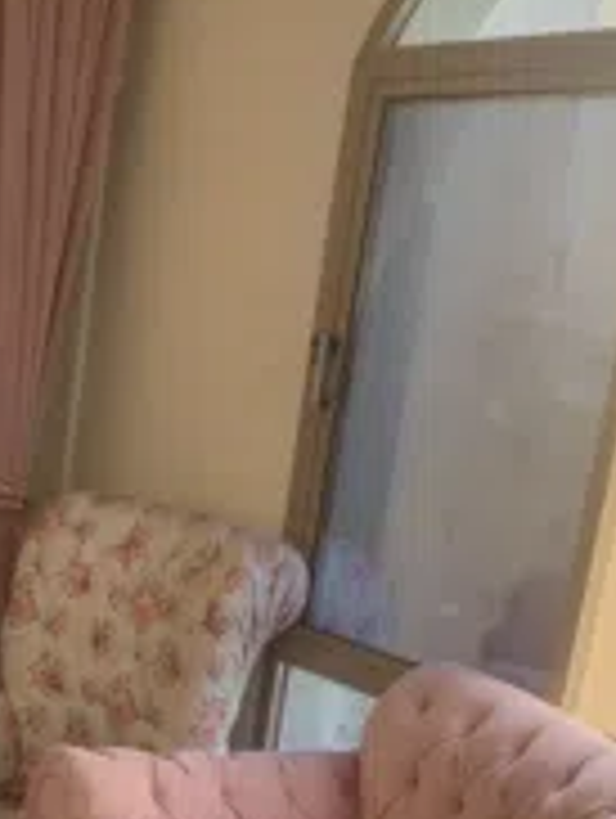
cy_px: 742
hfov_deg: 25.6
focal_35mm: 57
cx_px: 414
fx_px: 1349
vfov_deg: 32.0
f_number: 1.8
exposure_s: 1/121
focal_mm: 4.25
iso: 64
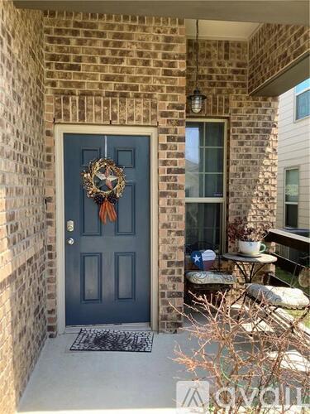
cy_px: 207
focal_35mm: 31
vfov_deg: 58.4
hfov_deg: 45.4
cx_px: 155
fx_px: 370
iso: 25
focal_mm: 3.3
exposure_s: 1/155
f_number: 2.4
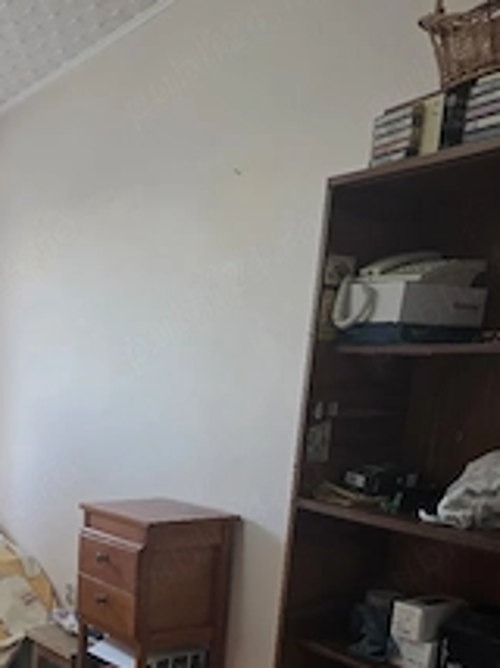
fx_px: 830
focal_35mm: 43
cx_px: 41
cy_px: 571
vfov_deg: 41.2
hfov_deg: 31.8
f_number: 1.7
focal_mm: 6.3
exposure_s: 1/101
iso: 400
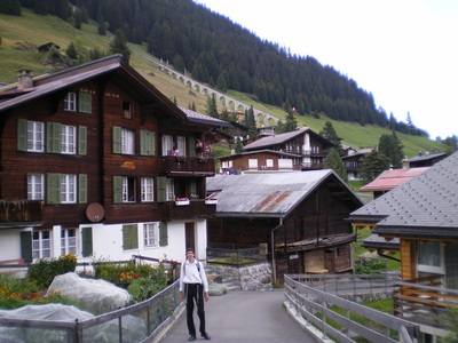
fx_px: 503
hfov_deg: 49.0
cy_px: 172
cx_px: 229
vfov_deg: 37.7
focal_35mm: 38
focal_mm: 6.3
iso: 64
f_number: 3.1
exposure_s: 1/100
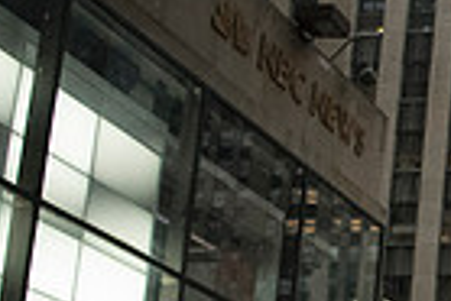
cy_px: 435
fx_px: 1254
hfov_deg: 15.8
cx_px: 918
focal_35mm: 100
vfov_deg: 13.1
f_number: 2.8
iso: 10000
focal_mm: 24
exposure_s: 1/4000
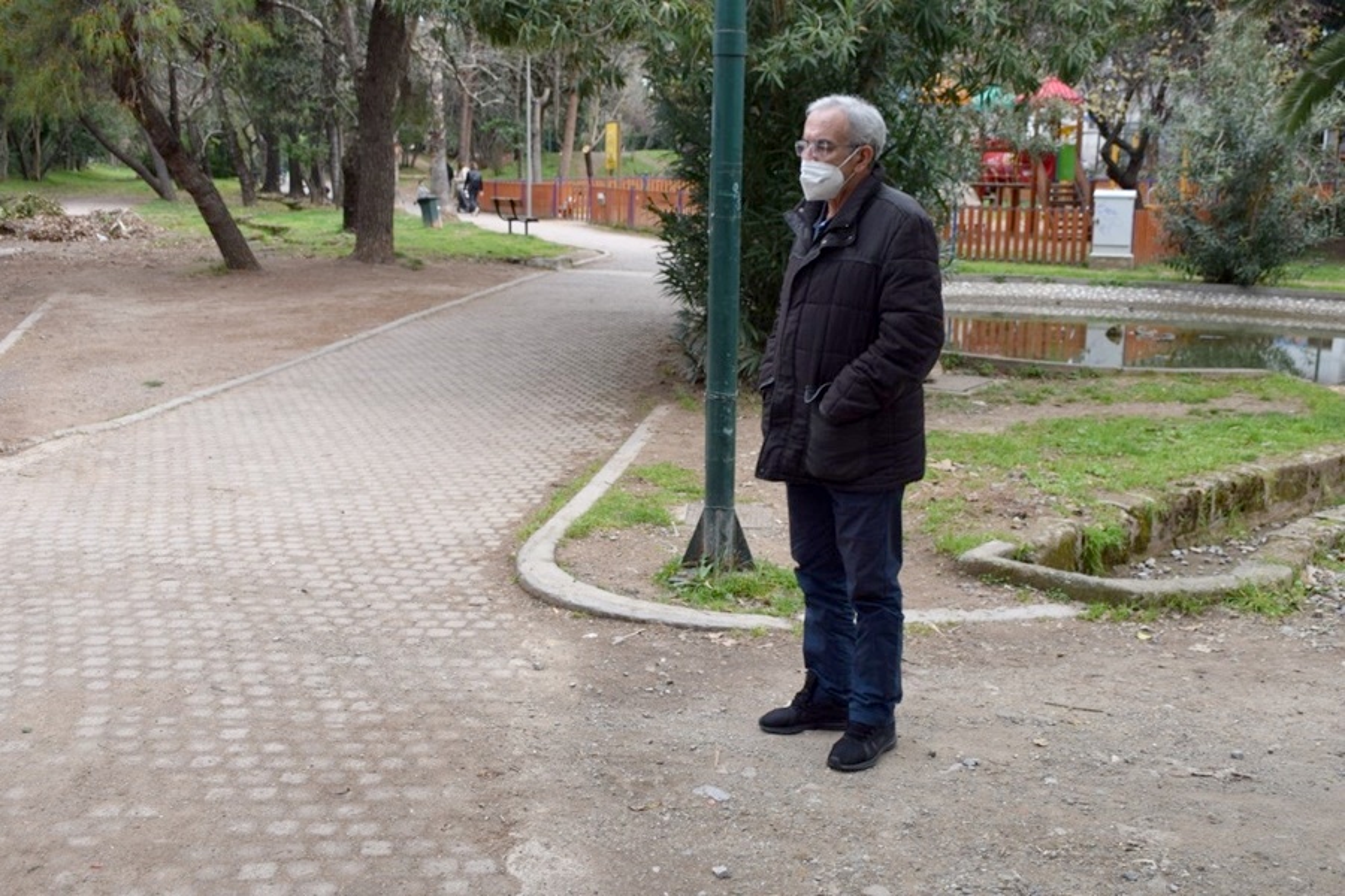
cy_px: 448
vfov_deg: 34.2
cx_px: 672
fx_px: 1457
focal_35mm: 39
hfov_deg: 49.6
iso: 280
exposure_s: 1/250
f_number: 8
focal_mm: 26
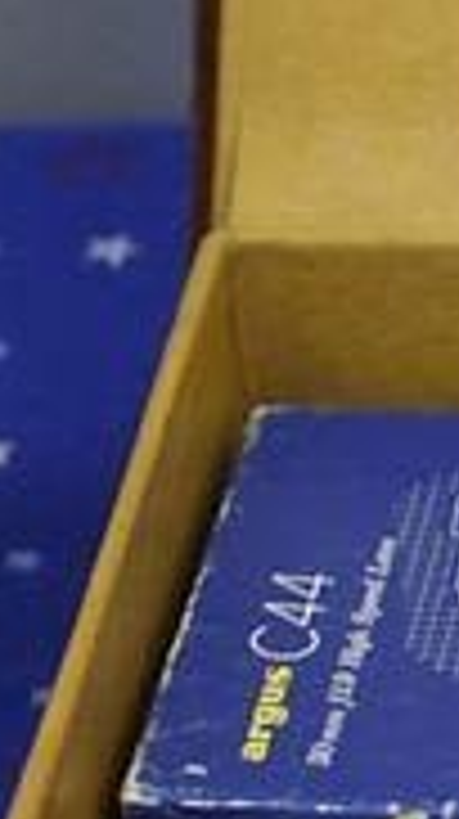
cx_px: 1395
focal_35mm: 276
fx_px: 5989
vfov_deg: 7.8
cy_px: 590
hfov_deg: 4.2
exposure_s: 1/80
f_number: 3.5
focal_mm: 50
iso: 400
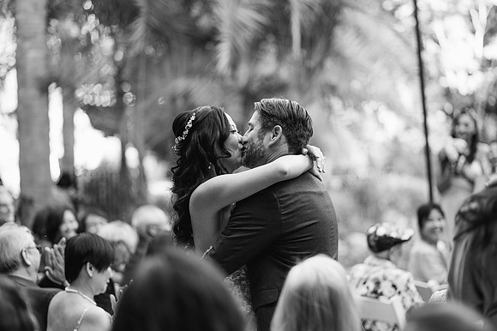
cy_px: 166
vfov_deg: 16.1
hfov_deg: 23.9
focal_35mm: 85
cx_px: 248
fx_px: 1173
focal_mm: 85
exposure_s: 1/250
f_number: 2
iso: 200
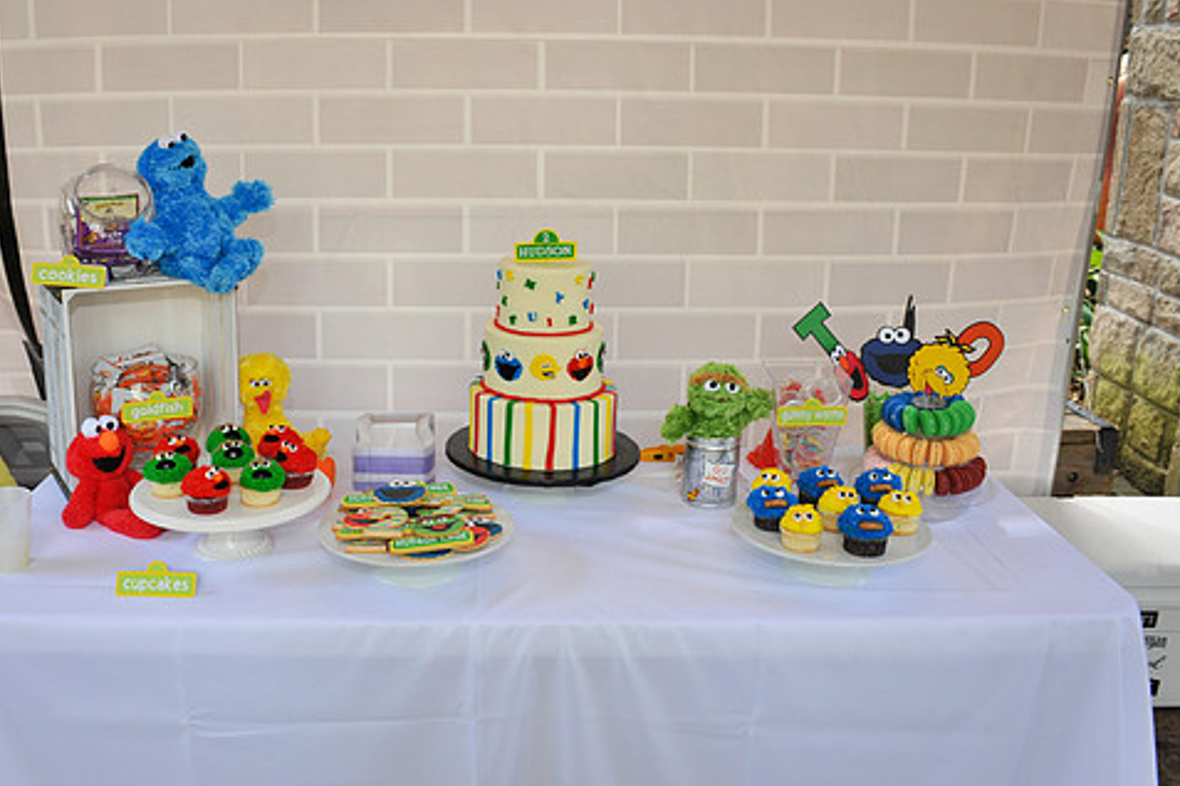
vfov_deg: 38.8
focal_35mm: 34
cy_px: 353
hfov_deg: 55.6
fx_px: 1114
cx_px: 500
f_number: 5.6
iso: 640
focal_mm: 28
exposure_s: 1/160
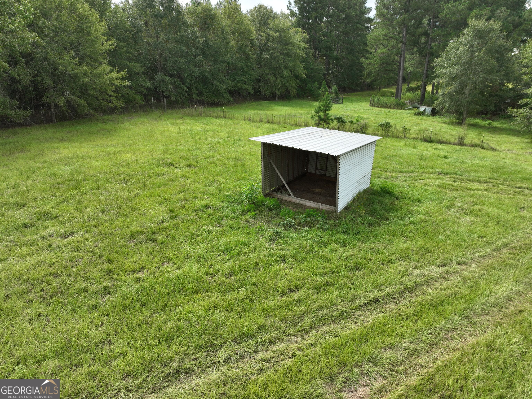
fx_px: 369
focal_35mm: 24
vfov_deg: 56.8
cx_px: 266
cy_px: 200
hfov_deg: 71.6
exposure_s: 1/725
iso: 100
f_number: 2.8
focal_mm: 12.29
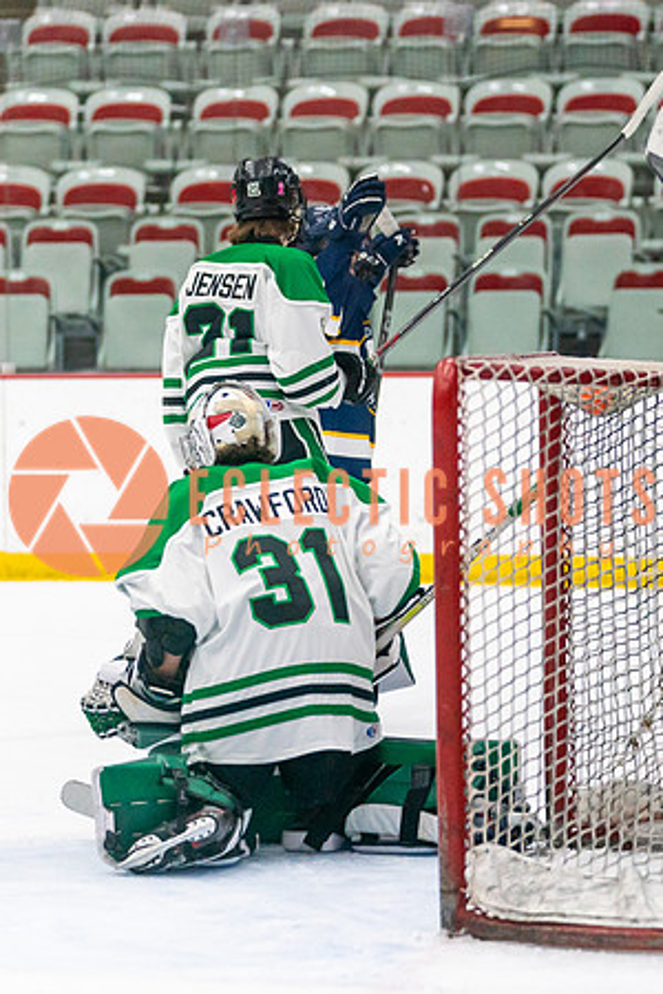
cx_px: 331
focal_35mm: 194
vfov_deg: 10.6
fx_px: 5355
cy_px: 438
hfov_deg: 7.1
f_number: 2.8
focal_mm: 114
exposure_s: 1/1250
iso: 3200
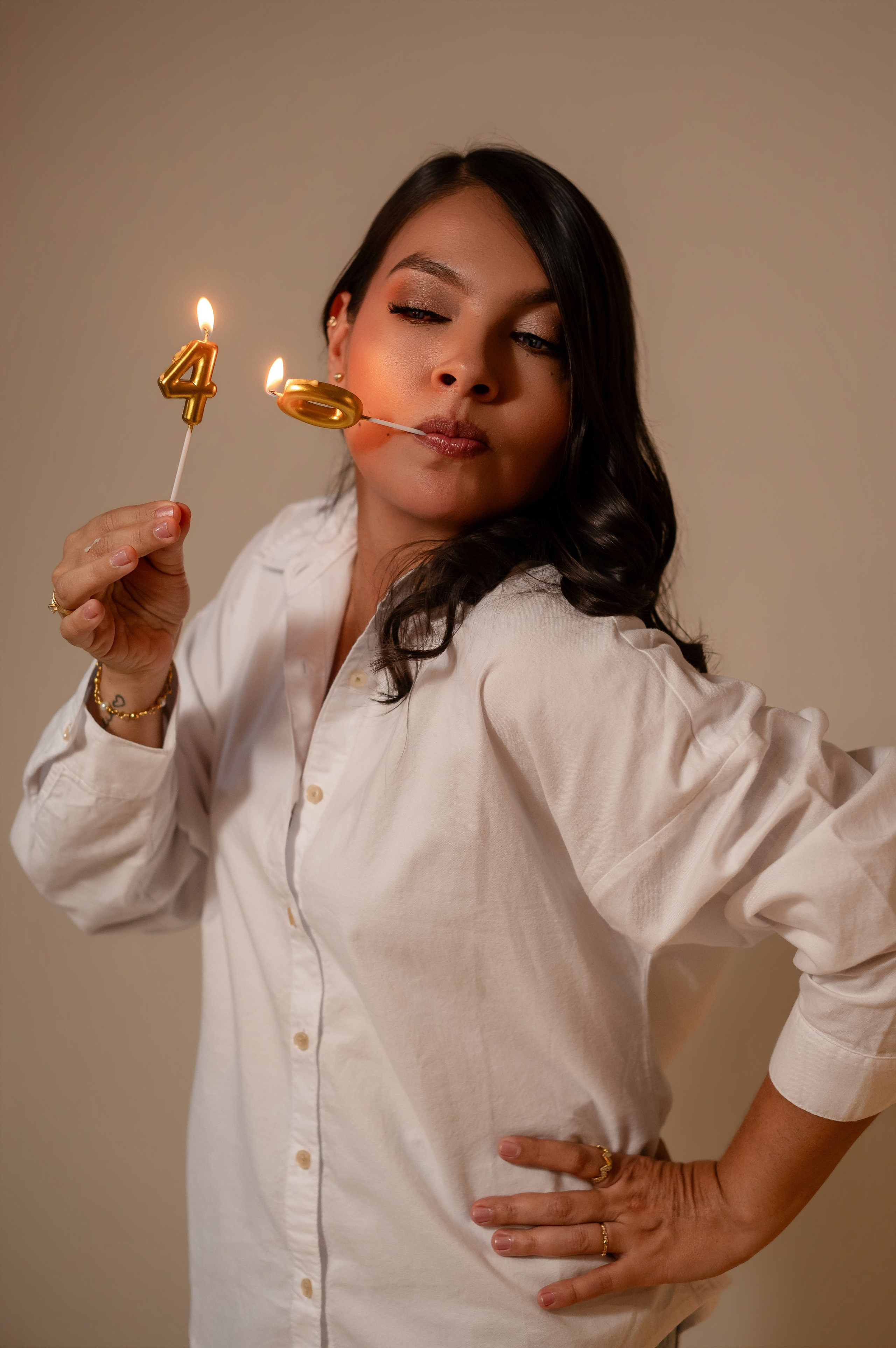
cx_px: 448
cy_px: 674
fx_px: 1869
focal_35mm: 50
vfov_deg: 39.6
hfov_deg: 27.0
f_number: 2.5
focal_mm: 50
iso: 2000
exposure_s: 1/640
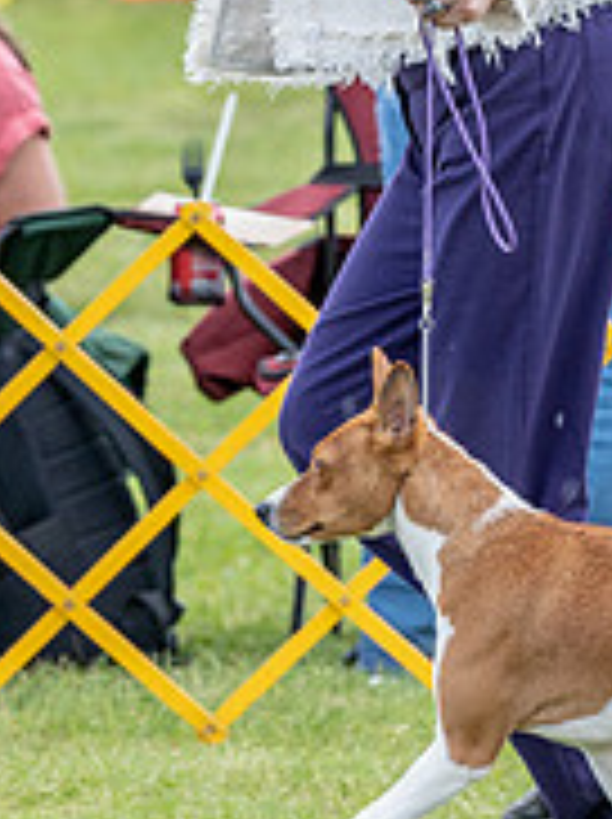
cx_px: 385
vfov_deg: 3.0
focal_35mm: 657
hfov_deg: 2.3
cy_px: 213
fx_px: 15524
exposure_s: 1/640
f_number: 4
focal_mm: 170
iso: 400
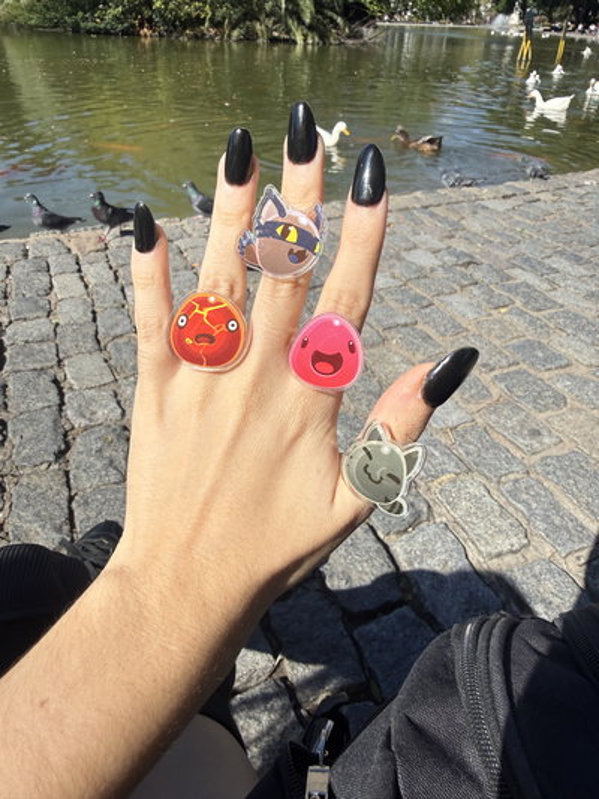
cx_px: 300
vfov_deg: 71.6
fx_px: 554
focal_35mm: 24
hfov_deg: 56.8
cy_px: 400
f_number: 2.2
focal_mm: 2.22
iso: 40
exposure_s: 1/2421
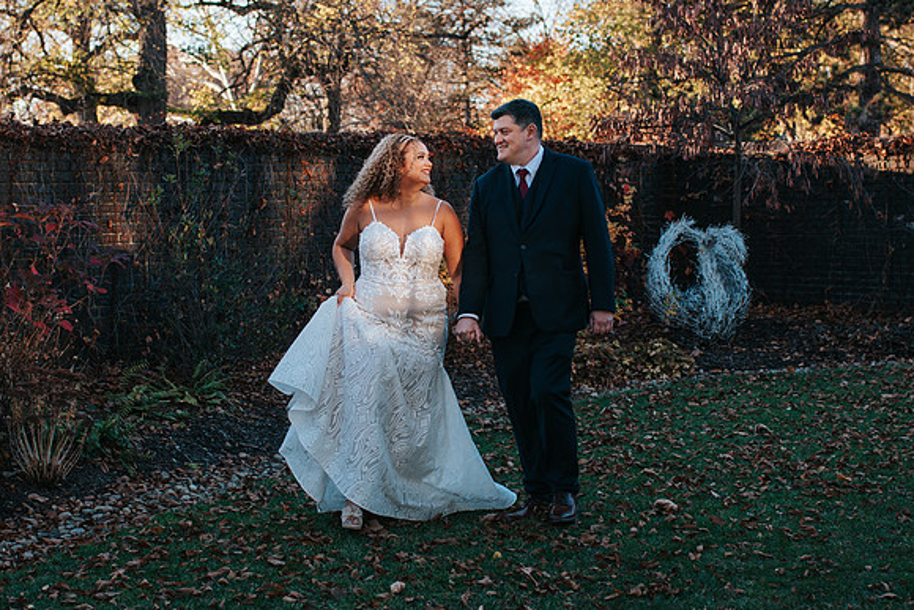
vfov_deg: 23.1
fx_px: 1489
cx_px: 409
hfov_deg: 34.1
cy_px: 337
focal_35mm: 59
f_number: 2.5
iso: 100
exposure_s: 1/250
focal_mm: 35
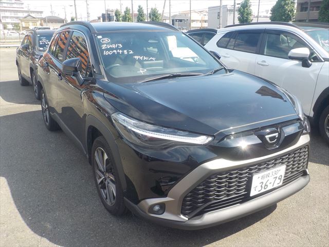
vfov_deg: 46.8
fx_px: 285
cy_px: 124
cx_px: 164
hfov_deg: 60.0
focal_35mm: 30
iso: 125
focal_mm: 4.1
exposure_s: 1/500
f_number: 3.3
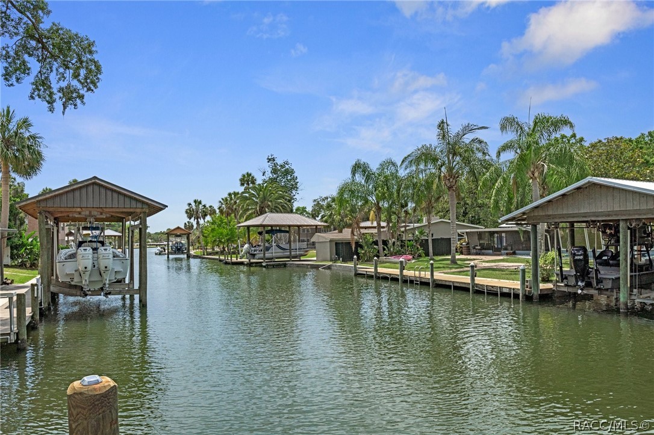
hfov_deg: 73.8
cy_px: 218
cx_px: 327
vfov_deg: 53.1
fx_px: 436
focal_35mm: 24
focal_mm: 16
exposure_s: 1/1600
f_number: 8
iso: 320
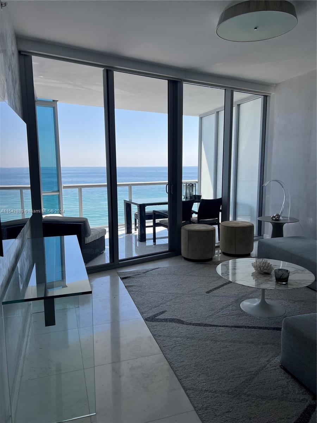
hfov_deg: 53.1
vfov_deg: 67.3
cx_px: 158
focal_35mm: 26
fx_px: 317
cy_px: 212
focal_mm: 5.7
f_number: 1.5
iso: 50
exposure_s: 1/827
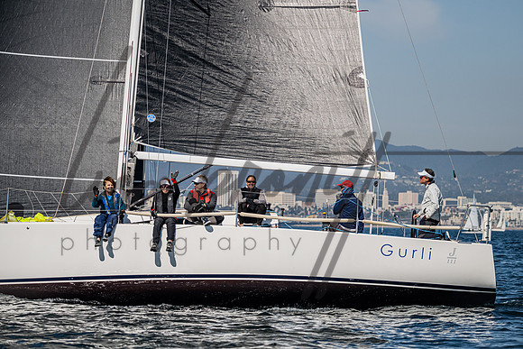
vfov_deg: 8.1
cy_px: 158
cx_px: 287
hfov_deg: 12.1
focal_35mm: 170
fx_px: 2470
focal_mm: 155
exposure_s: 1/6400
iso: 400
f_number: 4.8
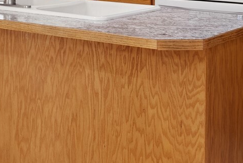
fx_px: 574
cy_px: -60
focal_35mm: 85
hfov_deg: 23.6
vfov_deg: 15.2
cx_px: 50
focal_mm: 24
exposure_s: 1/6
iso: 200
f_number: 2.8
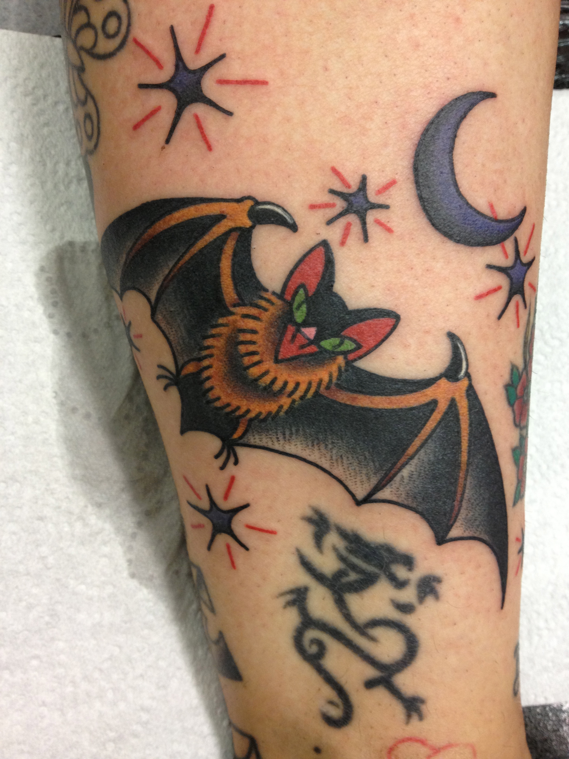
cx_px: 284
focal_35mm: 35
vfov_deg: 52.6
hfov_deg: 40.7
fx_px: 767
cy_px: 380
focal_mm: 4.28
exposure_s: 1/20
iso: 125
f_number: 2.4
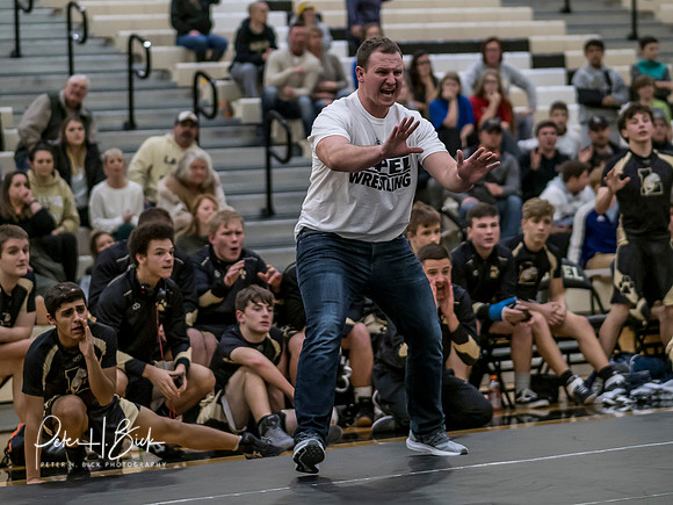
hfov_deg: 14.7
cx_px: 378
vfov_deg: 11.0
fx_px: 2617
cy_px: 163
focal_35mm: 135
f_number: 1.2
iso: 1250
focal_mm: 45
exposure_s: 1/1600
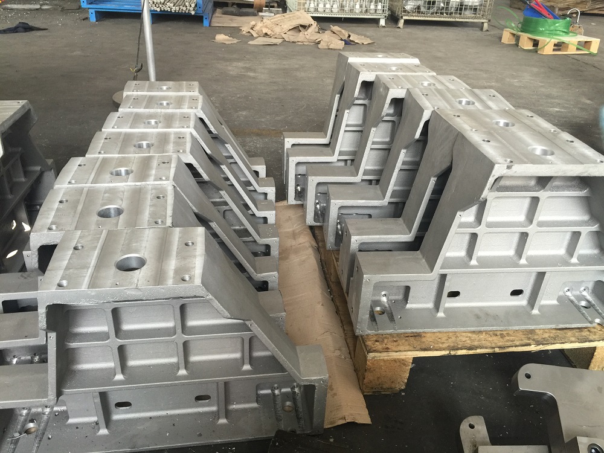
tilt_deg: -28.8
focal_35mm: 29
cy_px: 226
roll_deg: -3.9
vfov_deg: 48.2
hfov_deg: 61.7
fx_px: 506
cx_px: 302
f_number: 2.2
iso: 40
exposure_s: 1/17
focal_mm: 4.15
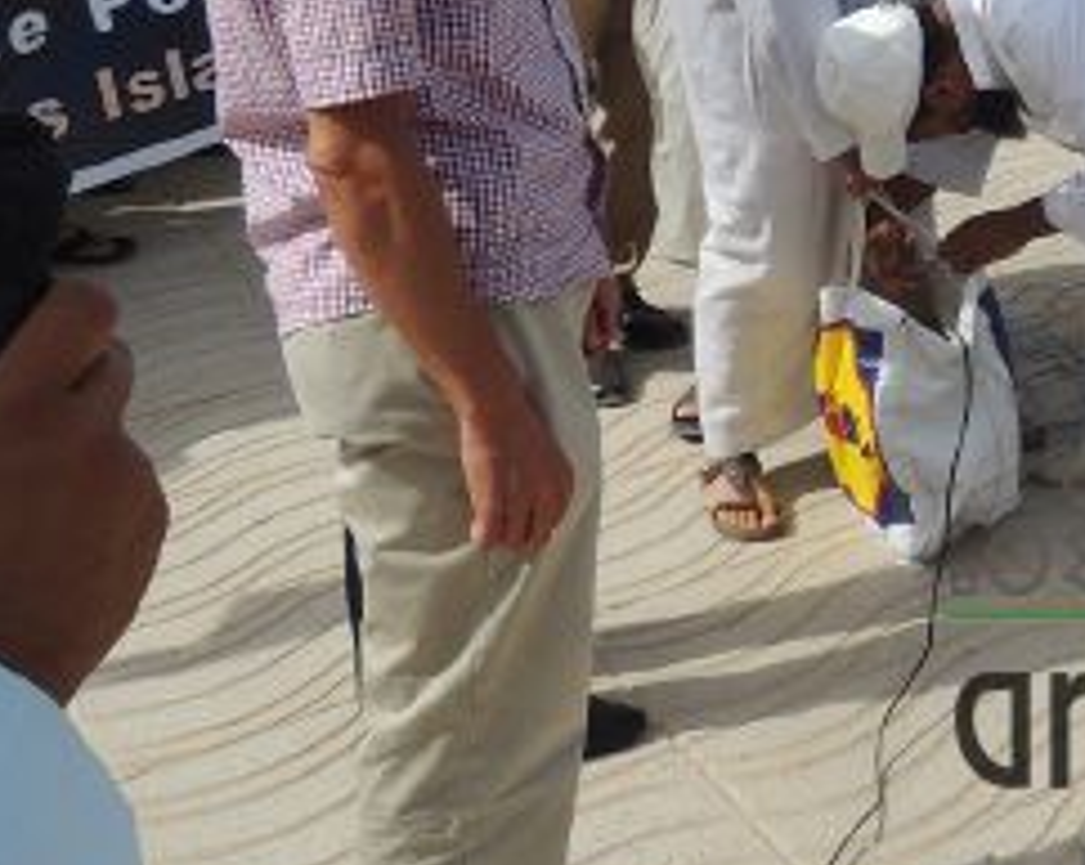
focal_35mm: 62
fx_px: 1989
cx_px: 1350
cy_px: -155
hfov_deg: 26.6
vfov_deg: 22.7
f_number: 3.3
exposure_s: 1/1250
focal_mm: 4.3
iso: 100
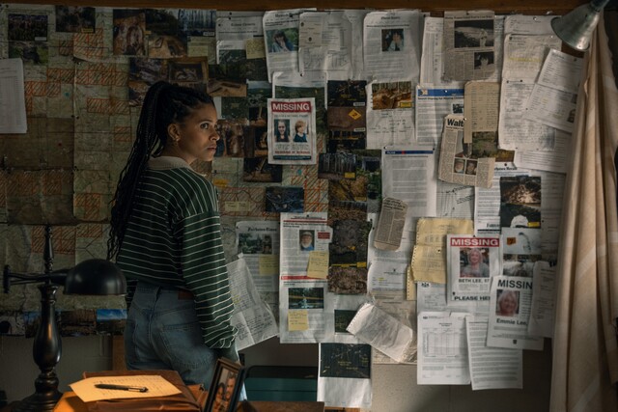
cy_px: 206
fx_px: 927
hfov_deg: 36.9
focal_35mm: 54
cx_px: 309
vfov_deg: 25.1
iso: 800
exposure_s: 1/320
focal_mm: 54
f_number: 4.5
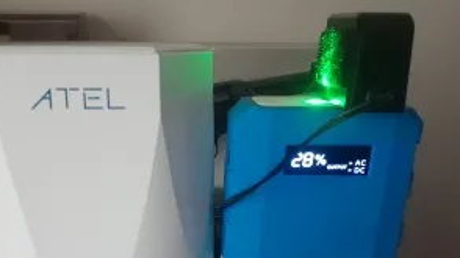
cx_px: 164
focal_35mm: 40
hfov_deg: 49.9
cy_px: 222
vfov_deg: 28.7
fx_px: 488
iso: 1000
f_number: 1.9
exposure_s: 1/20
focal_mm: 3.6
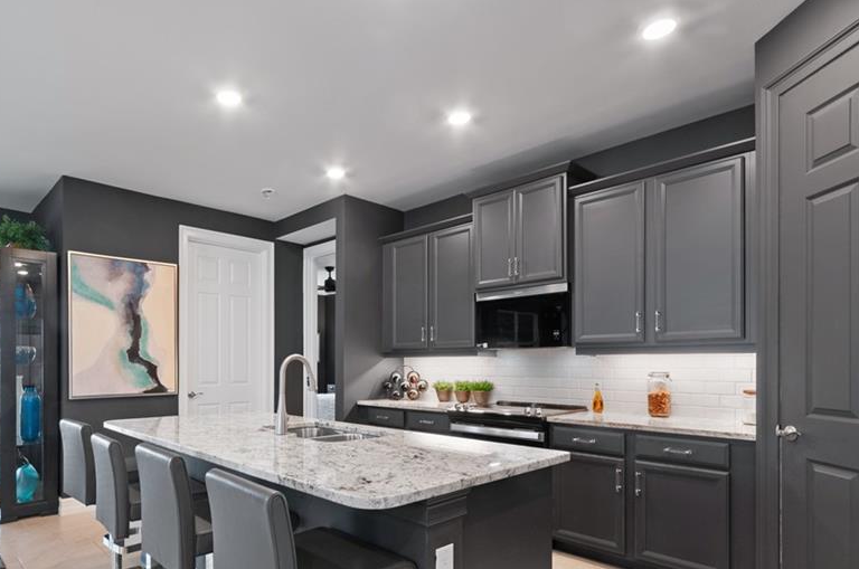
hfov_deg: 83.0
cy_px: 359
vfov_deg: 60.8
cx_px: 341
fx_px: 476
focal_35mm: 20
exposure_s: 1/2.5
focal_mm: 10
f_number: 8
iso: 200
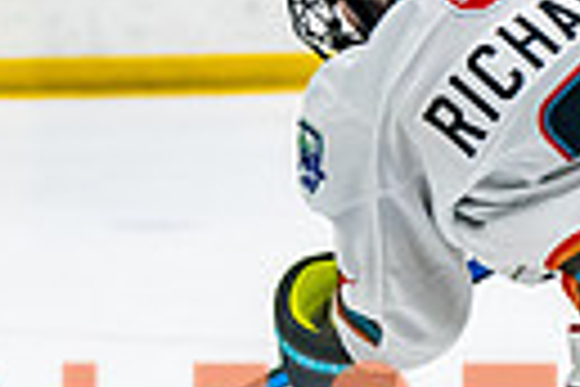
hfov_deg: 5.8
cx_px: 511
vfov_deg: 3.9
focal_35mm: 355
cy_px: 475
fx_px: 5719
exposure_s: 1/800
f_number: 2.8
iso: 4000
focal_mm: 70
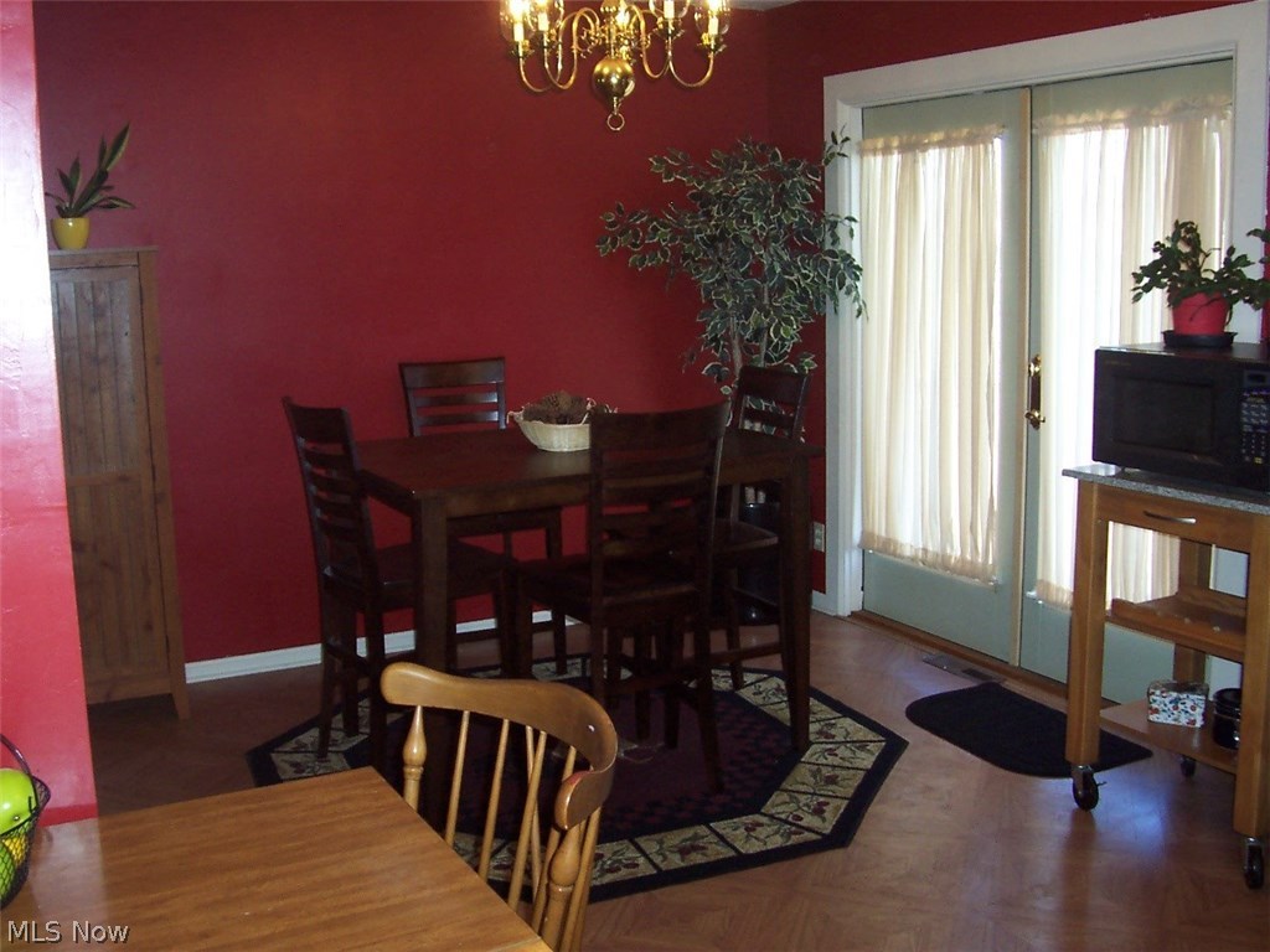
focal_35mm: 37
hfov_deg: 50.1
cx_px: 635
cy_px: 476
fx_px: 1357
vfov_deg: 38.7
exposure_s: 1/60
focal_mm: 5.6
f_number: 2.8
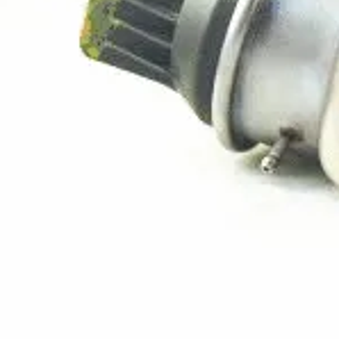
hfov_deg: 10.7
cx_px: 579
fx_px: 1706
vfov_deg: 11.1
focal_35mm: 154
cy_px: -99
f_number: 4.5
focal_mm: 30
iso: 320
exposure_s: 1/160
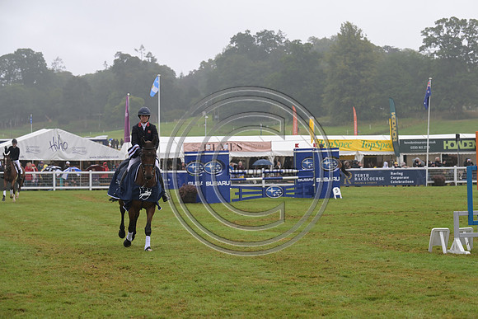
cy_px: 160
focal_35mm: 101
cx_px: 239
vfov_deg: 13.6
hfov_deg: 20.2
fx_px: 1341
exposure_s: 1/800
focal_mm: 101
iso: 640
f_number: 5.6
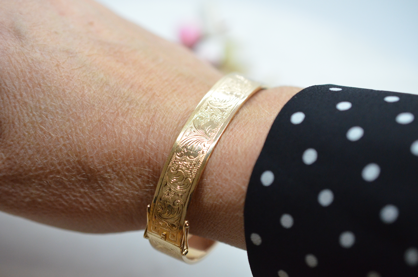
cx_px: 209
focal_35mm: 60
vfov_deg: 22.5
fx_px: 695
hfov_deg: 33.5
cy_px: 138
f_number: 4
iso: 2500
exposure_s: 1/1600
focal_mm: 40
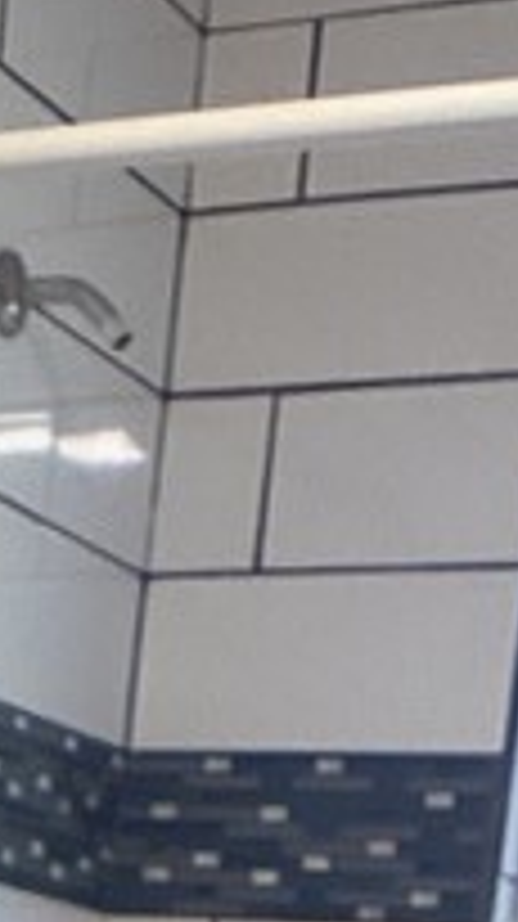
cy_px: 1736
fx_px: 4135
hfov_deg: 7.0
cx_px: -464
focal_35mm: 169
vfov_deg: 11.7
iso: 80
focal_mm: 3.3
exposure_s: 1/60
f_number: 2.4
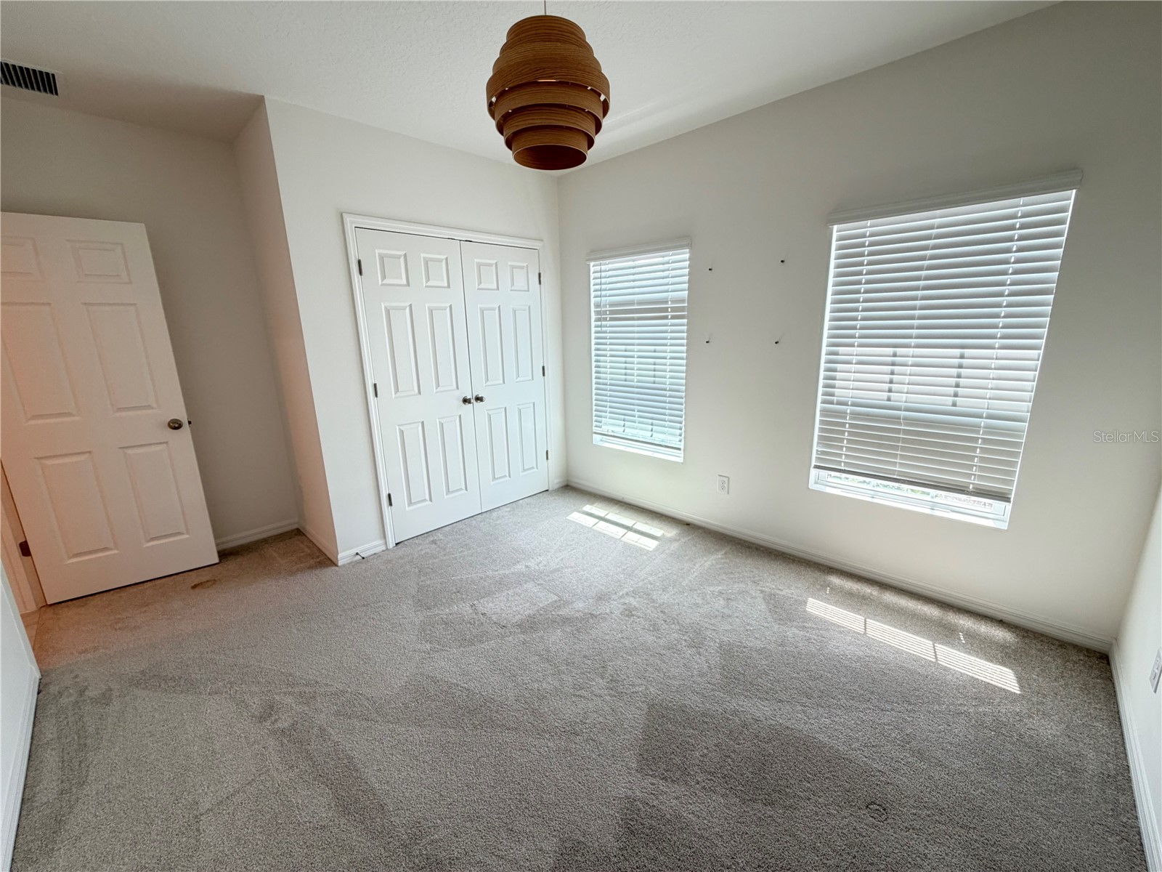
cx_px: 581
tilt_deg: -12.9
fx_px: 470
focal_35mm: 14
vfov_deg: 85.7
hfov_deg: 102.1
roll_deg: +1.8
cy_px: 436
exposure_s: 1/60
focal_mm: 2.22
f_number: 2.2
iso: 160
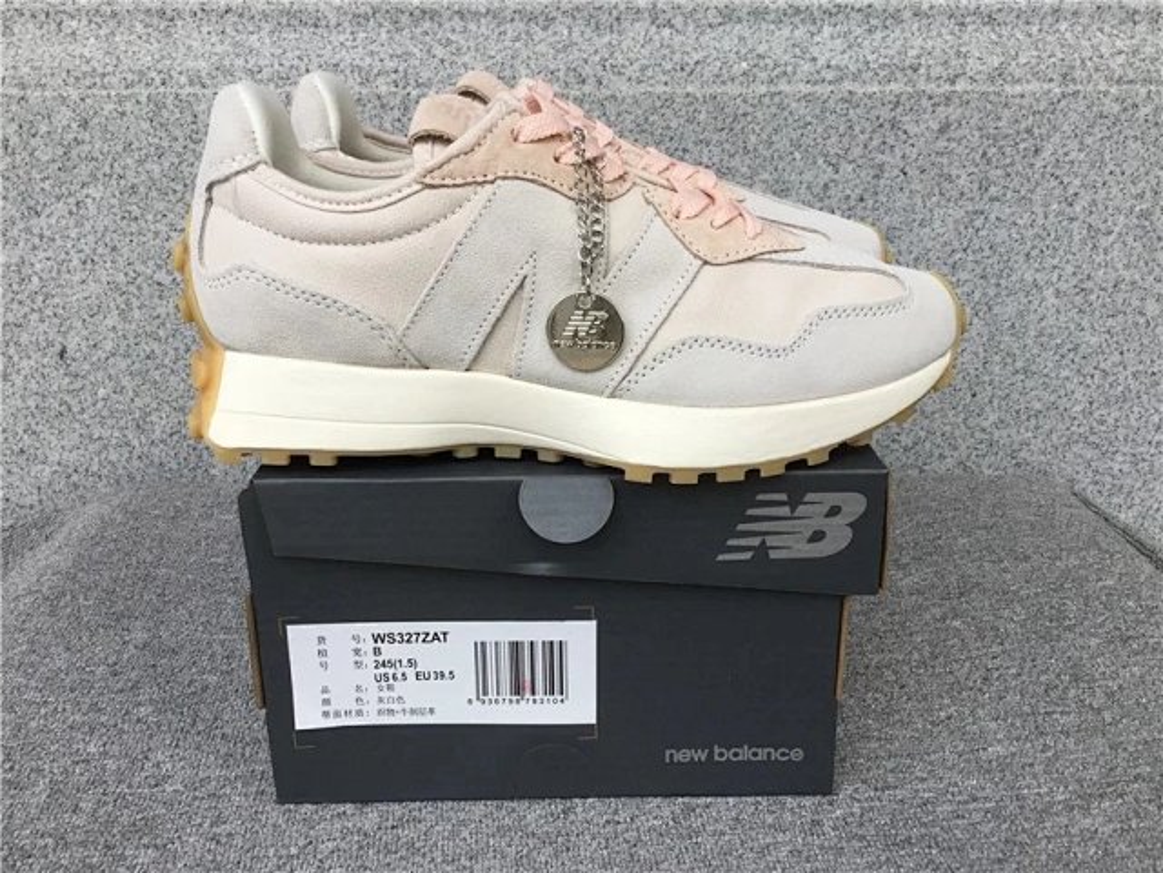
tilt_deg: -19.8
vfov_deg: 45.4
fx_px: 1042
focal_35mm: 31
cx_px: 582
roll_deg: +0.9
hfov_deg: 58.4
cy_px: 436
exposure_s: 1/276
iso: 25
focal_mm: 3.3
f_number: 2.4
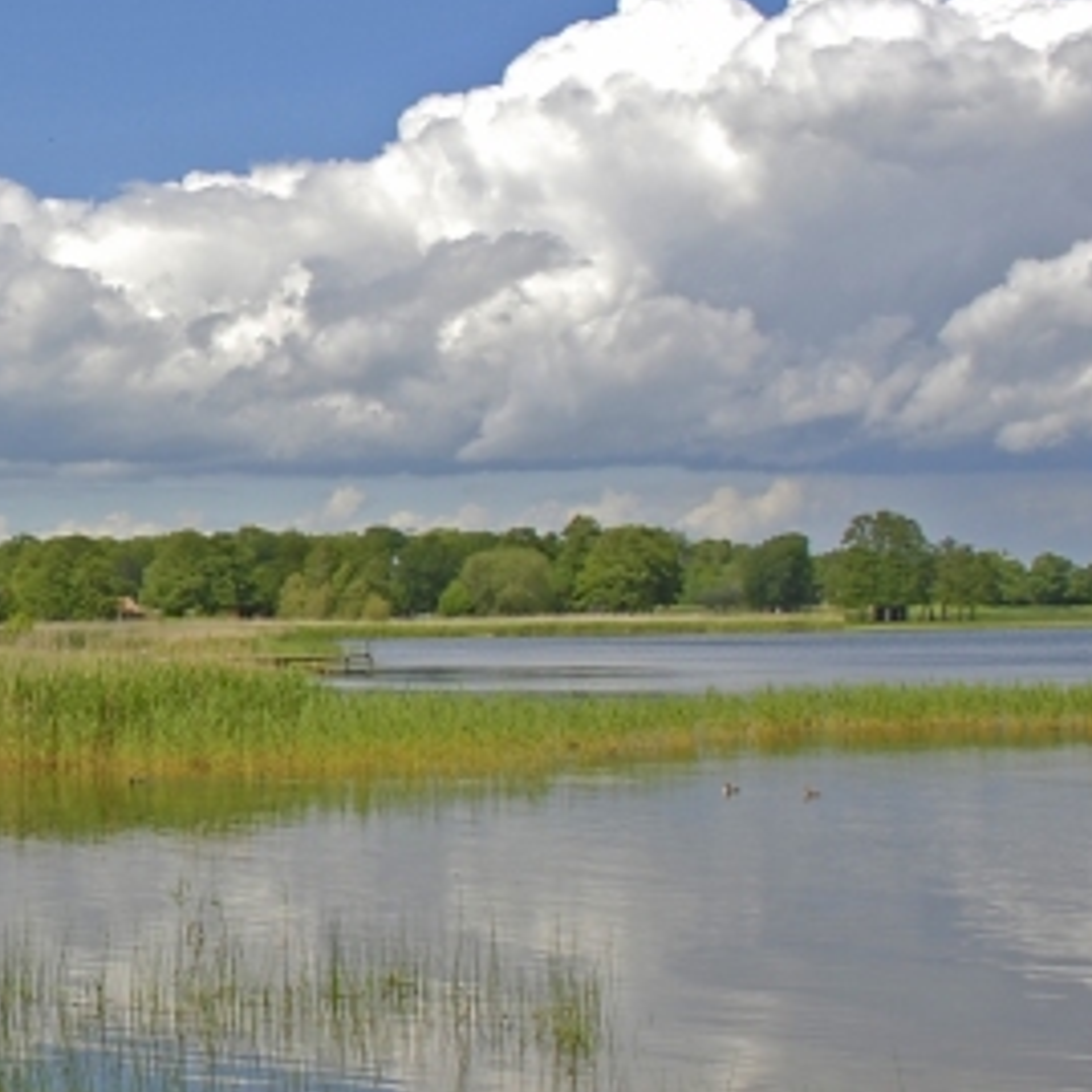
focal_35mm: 76
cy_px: 538
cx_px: -170
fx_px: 2712
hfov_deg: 21.4
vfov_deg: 22.8
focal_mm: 20
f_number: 13
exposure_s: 1/100
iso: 100
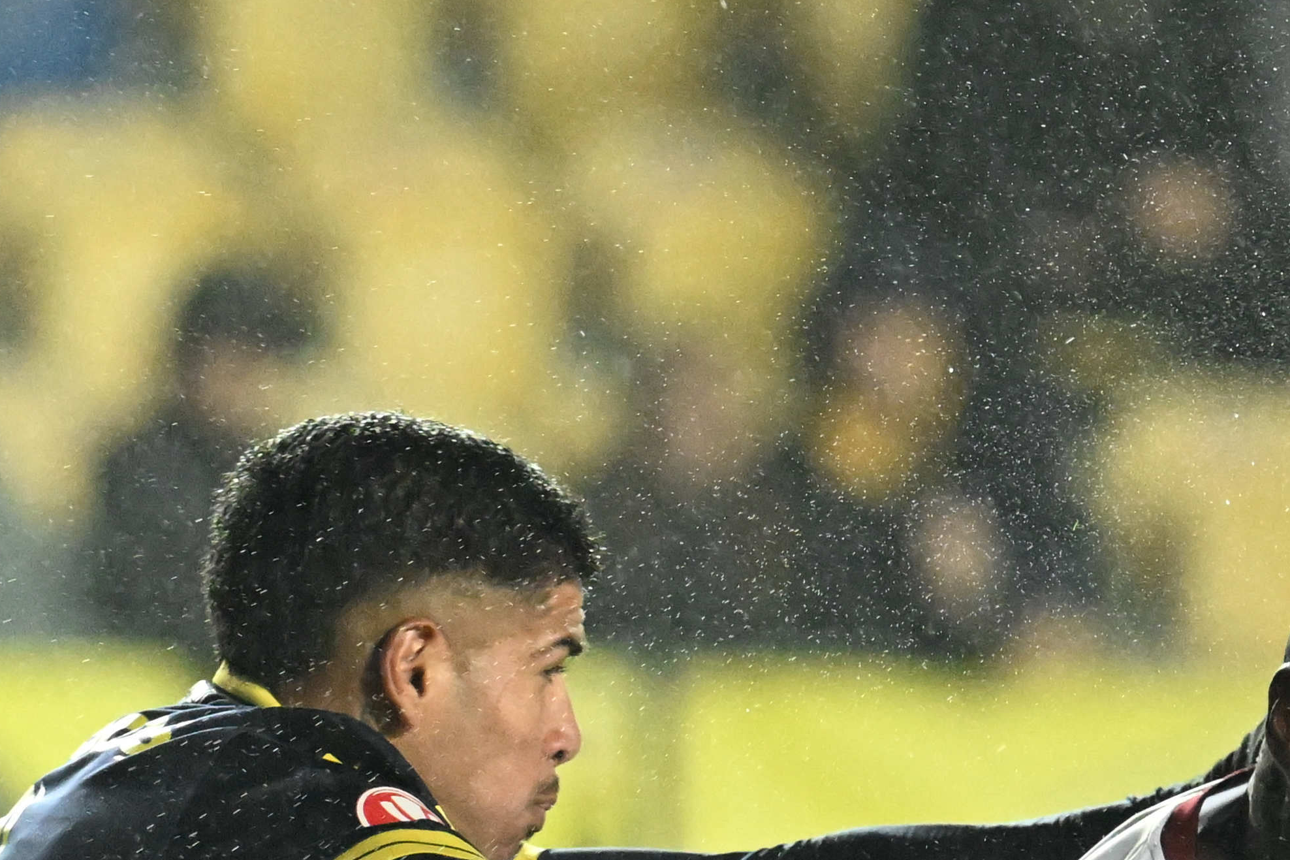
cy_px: 882
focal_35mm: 1624
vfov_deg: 0.8
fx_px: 58184
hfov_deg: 1.3
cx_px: 243
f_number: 4.5
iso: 6400
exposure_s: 1/1000
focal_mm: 400
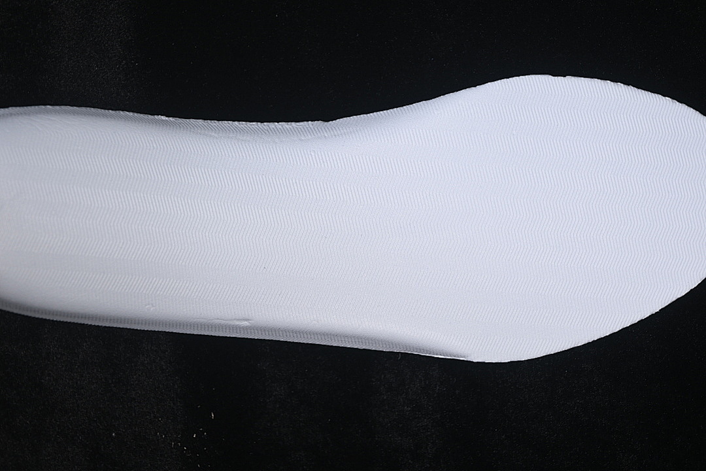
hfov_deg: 27.0
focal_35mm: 75
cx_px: 353
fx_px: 1471
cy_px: 236
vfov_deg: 18.2
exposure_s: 1/60
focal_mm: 50
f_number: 7.1
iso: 160
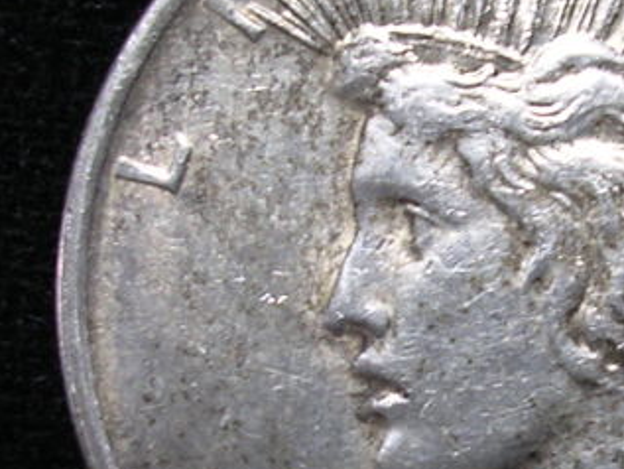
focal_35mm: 120
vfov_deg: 12.4
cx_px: 478
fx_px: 2164
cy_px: 244
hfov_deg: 16.3
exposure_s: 1/13.8
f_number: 2.8
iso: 100
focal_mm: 5.8
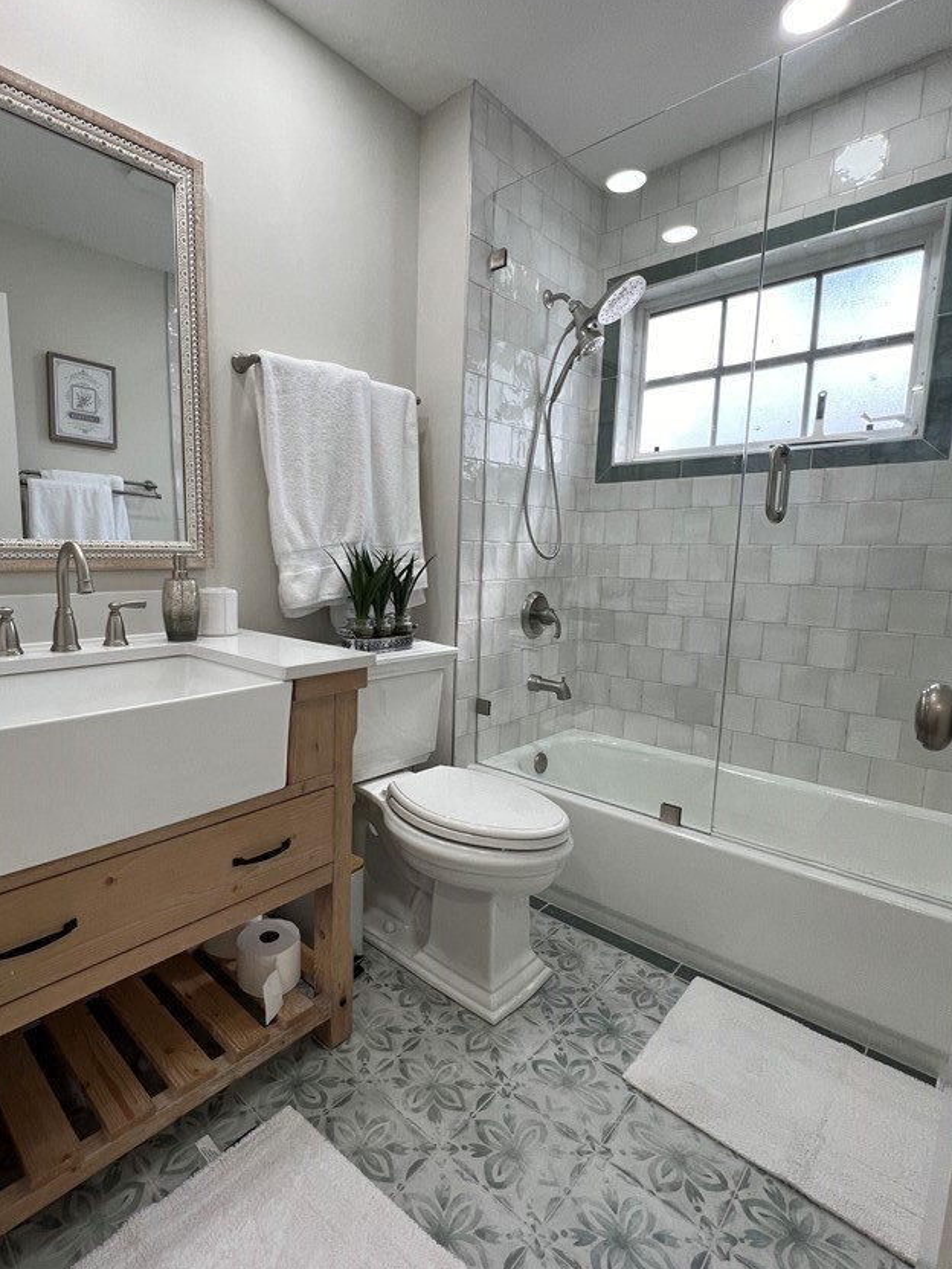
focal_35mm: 16
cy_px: 639
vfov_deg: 94.5
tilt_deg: -7.4
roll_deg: -0.4
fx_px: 587
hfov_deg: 77.2
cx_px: 378
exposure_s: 1/120
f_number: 1.8
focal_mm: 1.57
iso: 64
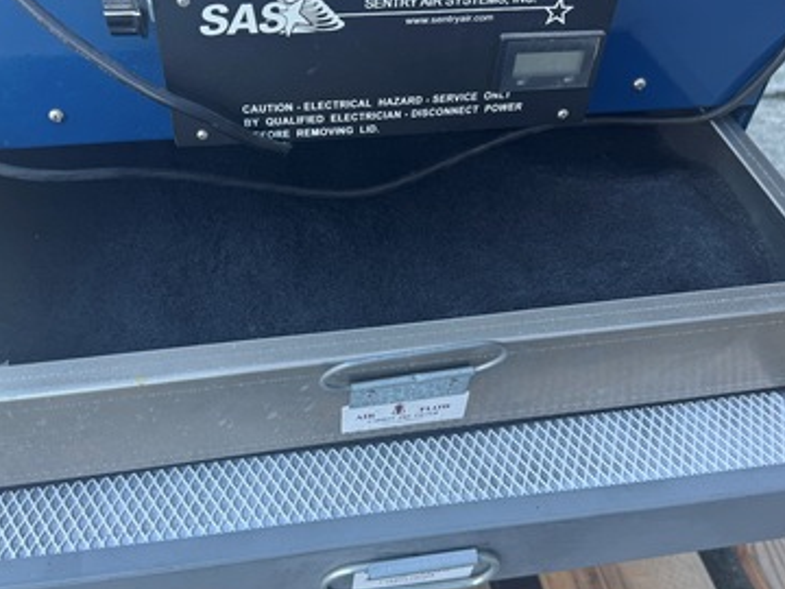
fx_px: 726
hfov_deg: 56.8
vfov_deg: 44.1
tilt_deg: -47.0
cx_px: 379
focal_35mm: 32
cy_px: 323
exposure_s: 1/121
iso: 80
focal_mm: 6.76
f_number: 1.78
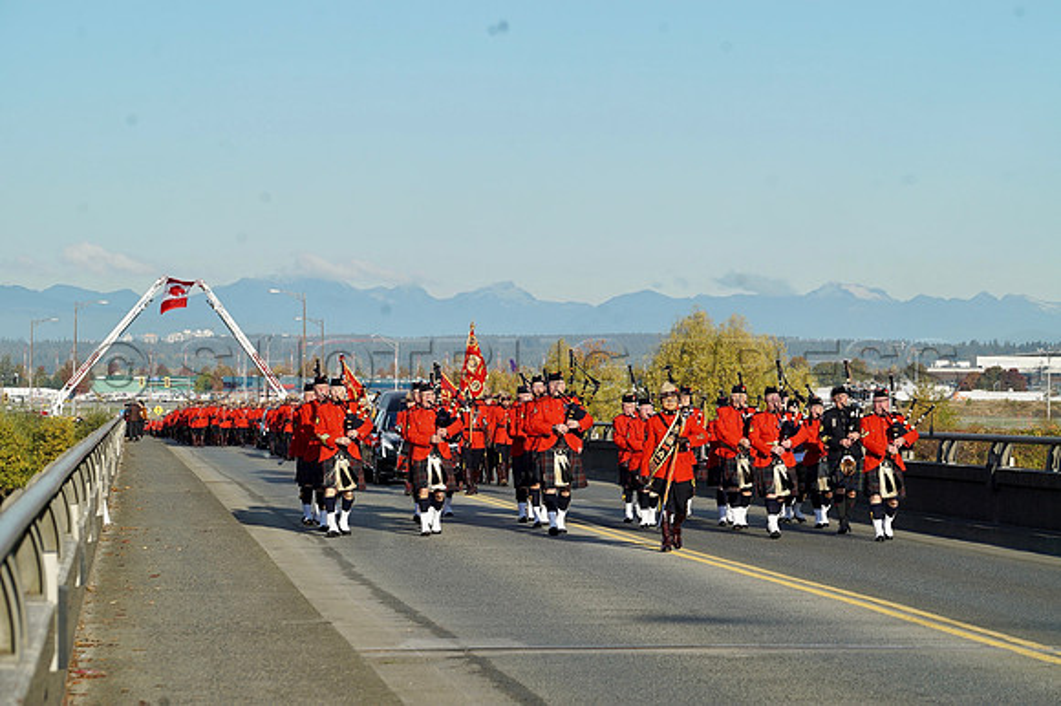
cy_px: 353
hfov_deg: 15.2
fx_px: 3976
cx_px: 530
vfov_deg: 10.1
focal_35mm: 135
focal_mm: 135
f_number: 8
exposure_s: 1/250
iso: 100
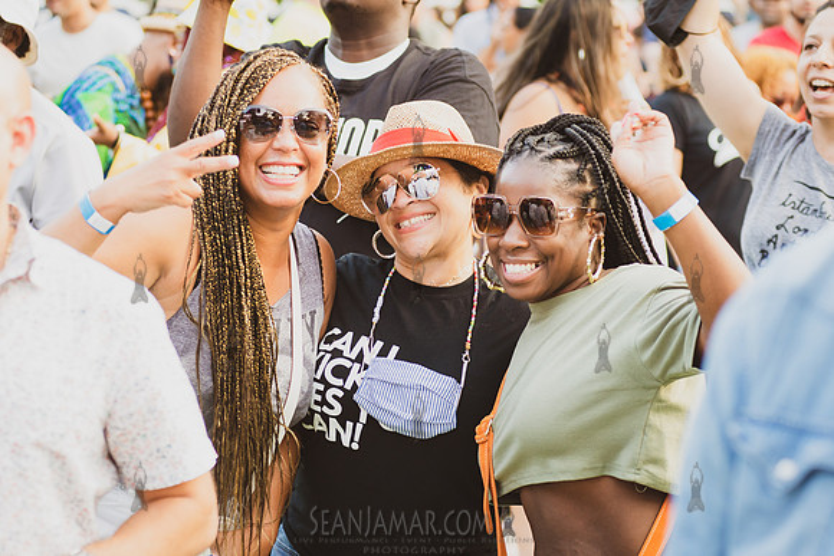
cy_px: 278
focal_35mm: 98
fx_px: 2263
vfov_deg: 14.0
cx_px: 417
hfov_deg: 20.9
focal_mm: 80
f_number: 4.5
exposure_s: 1/125
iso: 1000
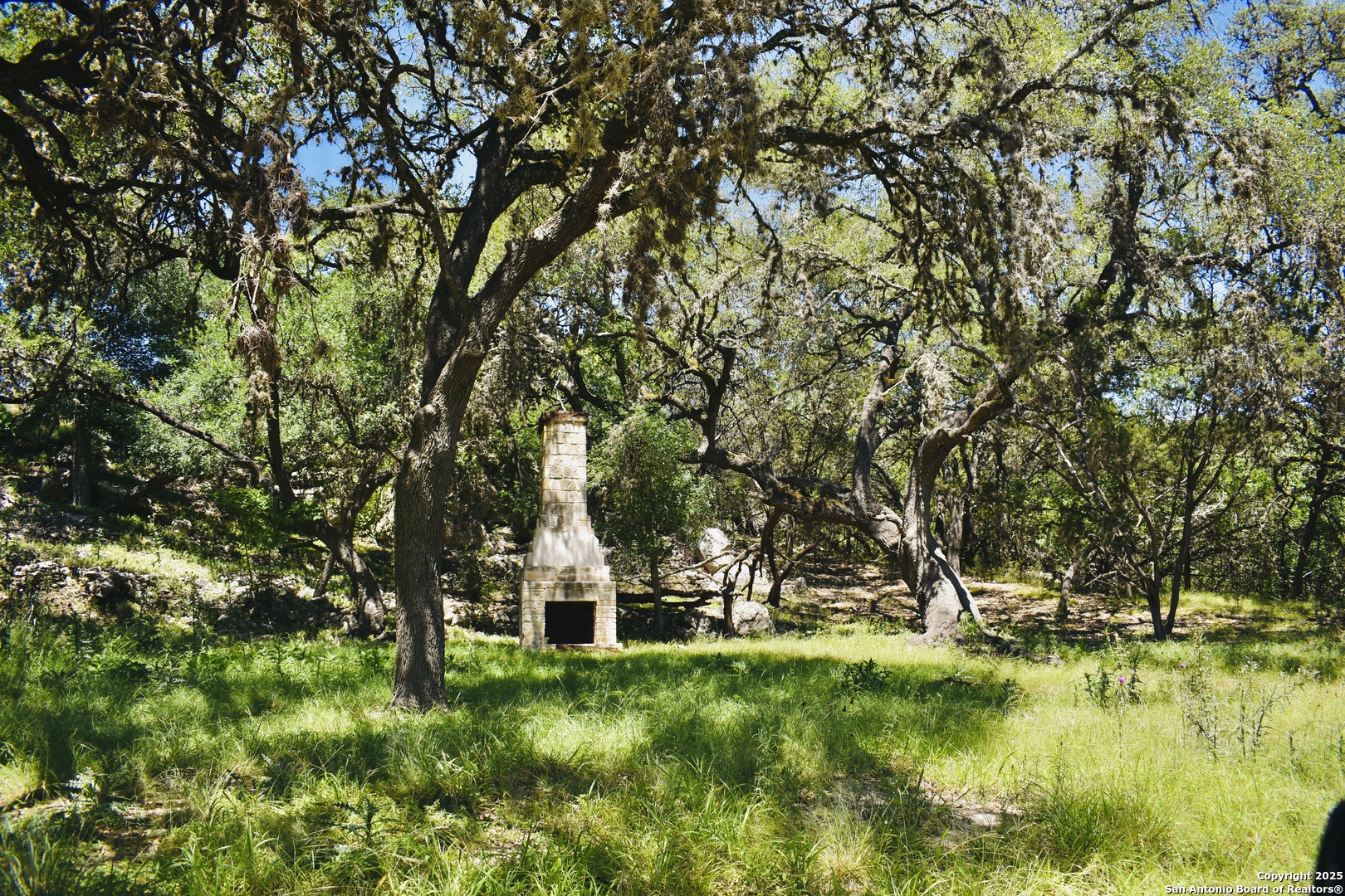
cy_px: 448
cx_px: 672
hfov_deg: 67.4
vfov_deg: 47.9
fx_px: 1009
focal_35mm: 27
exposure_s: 1/400
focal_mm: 18
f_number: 4
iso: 100
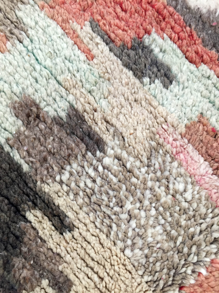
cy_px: 146
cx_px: 110
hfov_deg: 48.2
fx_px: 245
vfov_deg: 61.7
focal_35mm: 29
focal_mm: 4.15
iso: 100
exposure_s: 1/33
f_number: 2.2
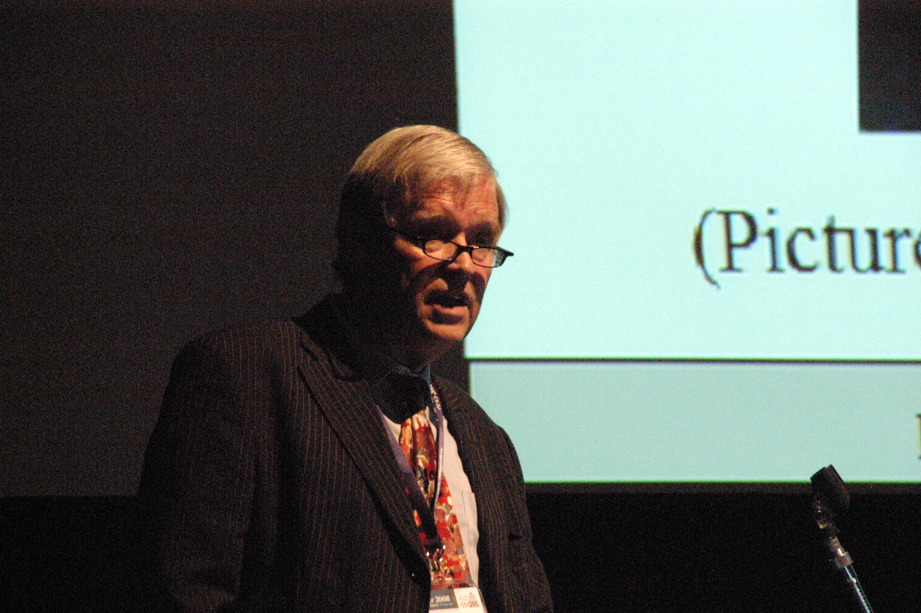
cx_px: 460
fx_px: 7668
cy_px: 306
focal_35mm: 300
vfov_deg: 4.6
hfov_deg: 6.9
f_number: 8
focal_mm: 200
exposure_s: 1/30
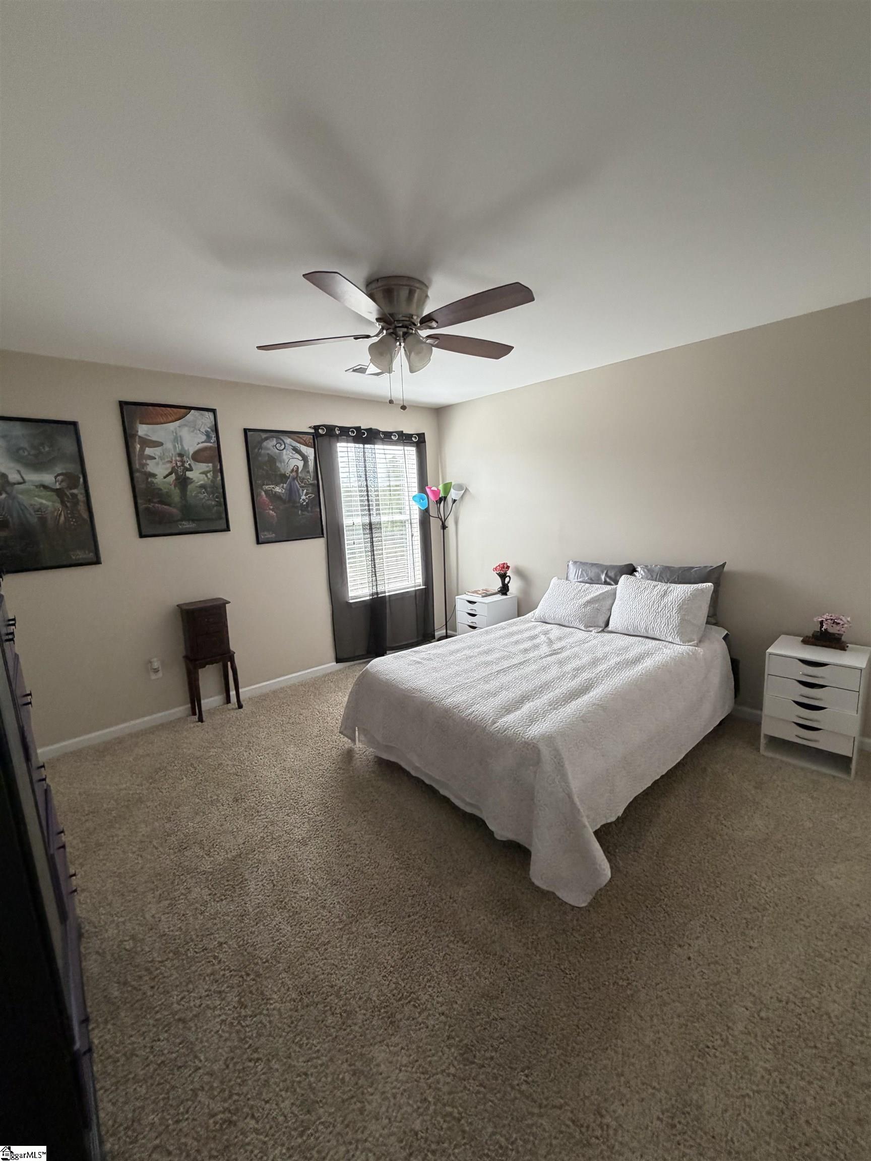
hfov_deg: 85.7
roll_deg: +1.5
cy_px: 580
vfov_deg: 102.1
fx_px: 470
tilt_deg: -8.0
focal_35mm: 14
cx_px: 436
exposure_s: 1/99
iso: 320
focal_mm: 2.22
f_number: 2.2
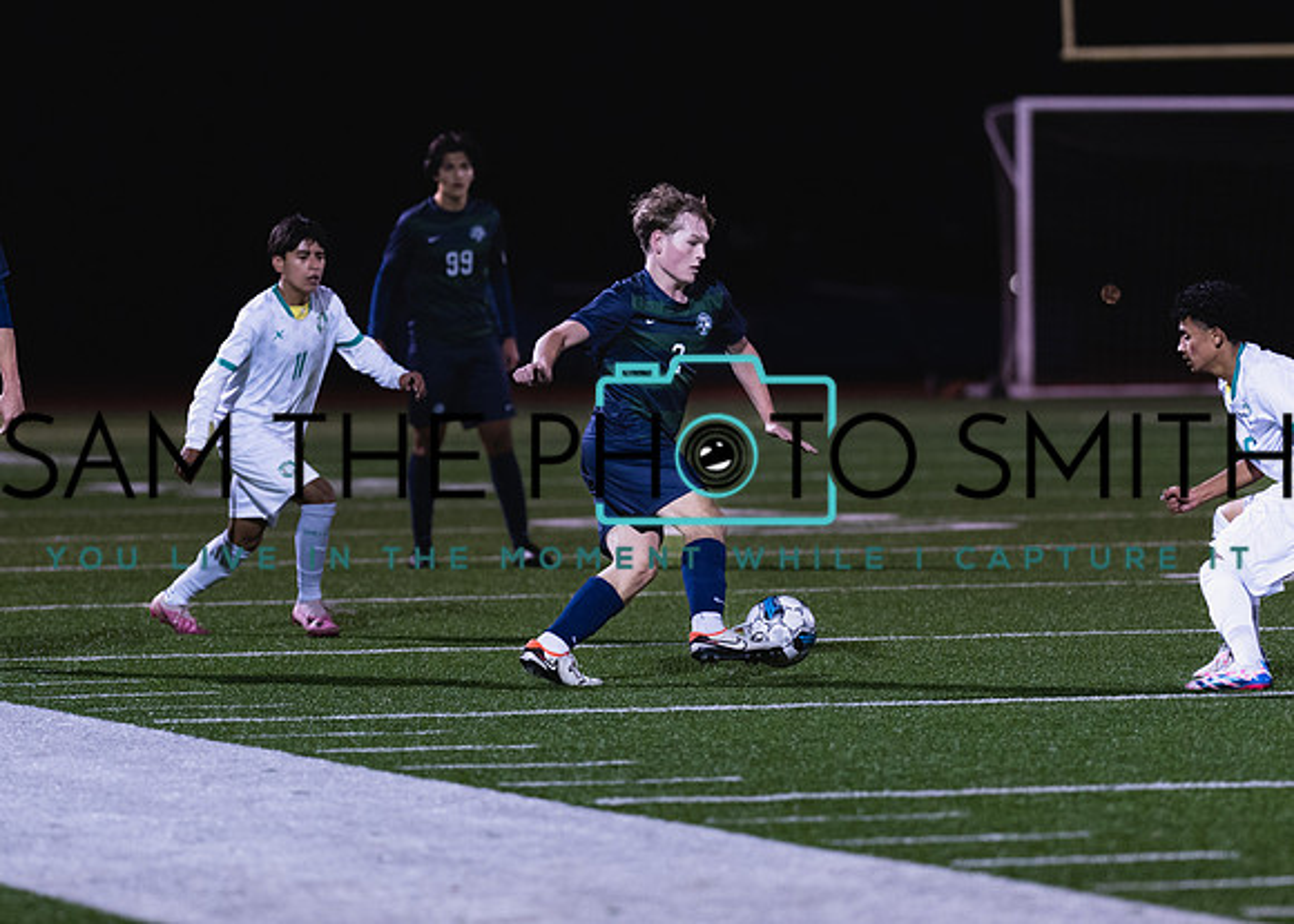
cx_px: 655
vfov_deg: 5.1
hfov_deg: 7.1
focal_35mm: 283
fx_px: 10416
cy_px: 435
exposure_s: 1/1000
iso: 1000
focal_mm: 135
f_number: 1.8
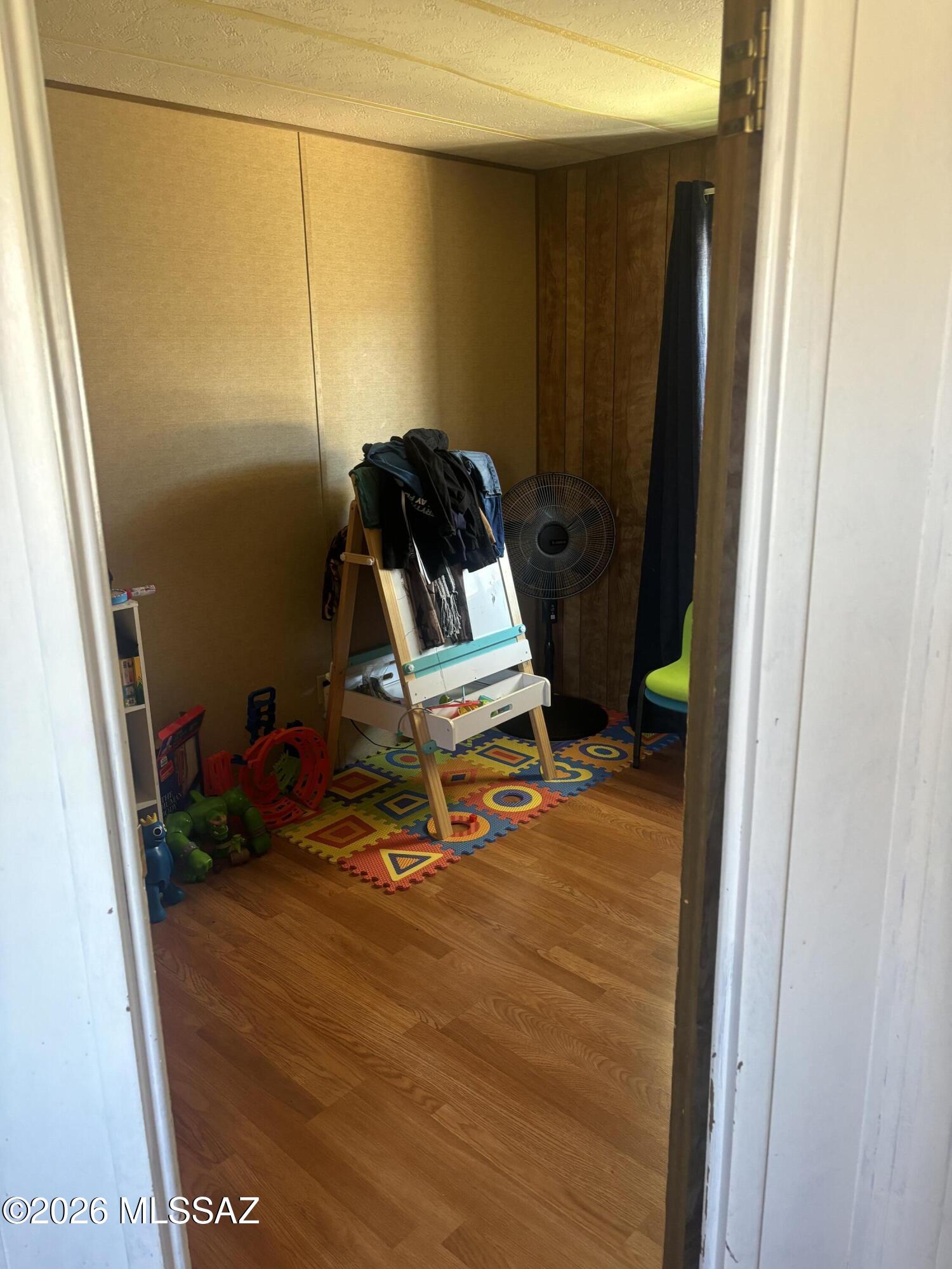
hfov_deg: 53.1
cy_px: 634
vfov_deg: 67.3
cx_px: 476
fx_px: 953
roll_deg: +0.3
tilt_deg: -14.9
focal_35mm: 26
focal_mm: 5.96
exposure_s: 1/60
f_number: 1.6
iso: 200
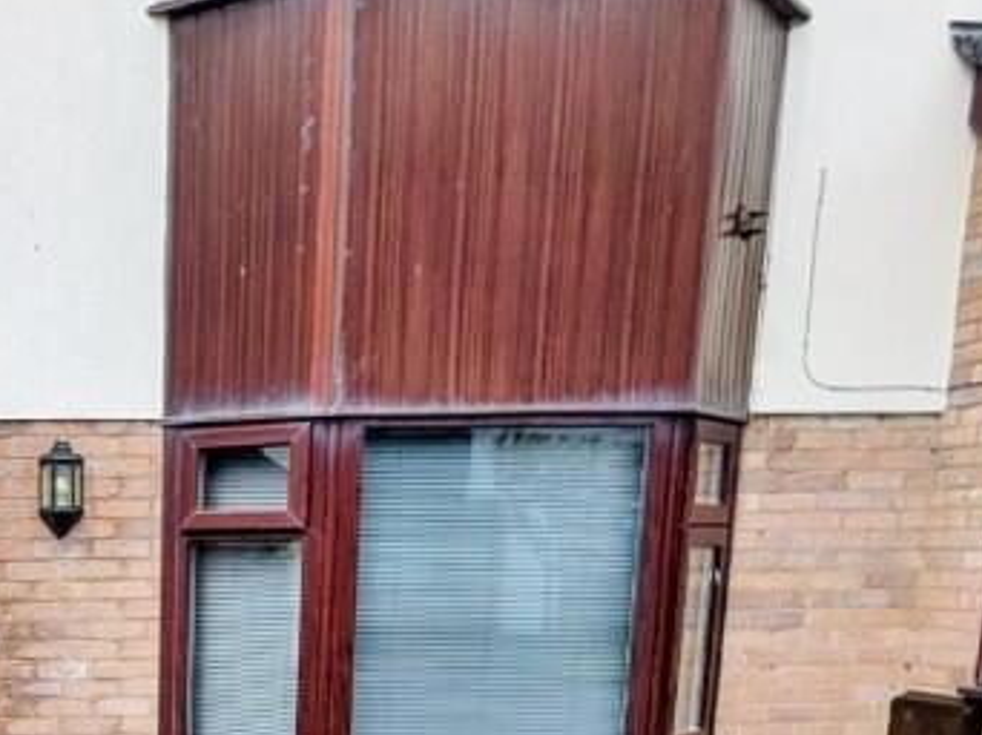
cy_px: 843
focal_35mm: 48
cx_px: -34
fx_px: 1361
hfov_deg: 35.3
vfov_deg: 27.2
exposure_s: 1/800
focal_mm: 2.35
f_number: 2.2
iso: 53
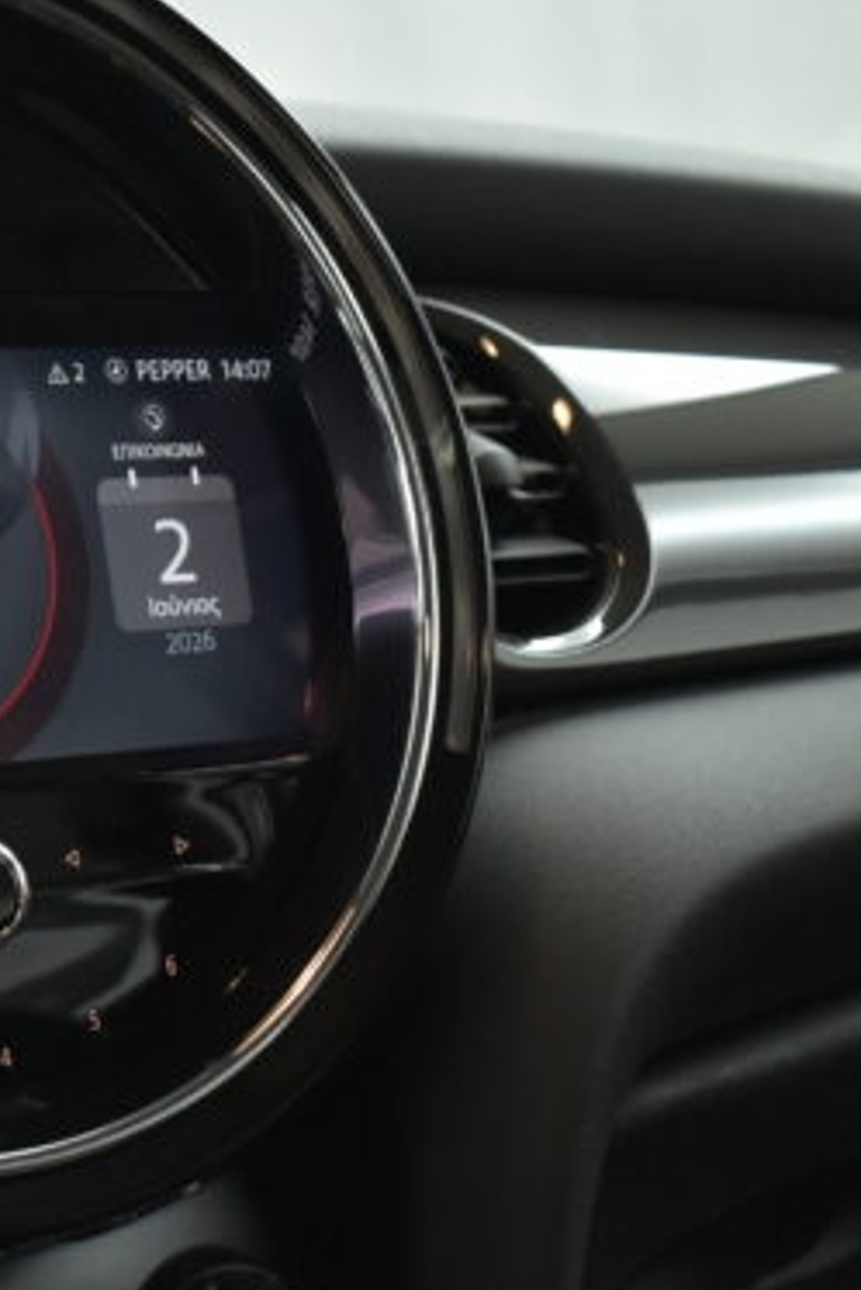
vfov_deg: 29.6
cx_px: -166
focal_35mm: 68
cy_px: 597
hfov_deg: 19.0
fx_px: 2437
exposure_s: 1/50
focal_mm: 22
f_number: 3.8
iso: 1600
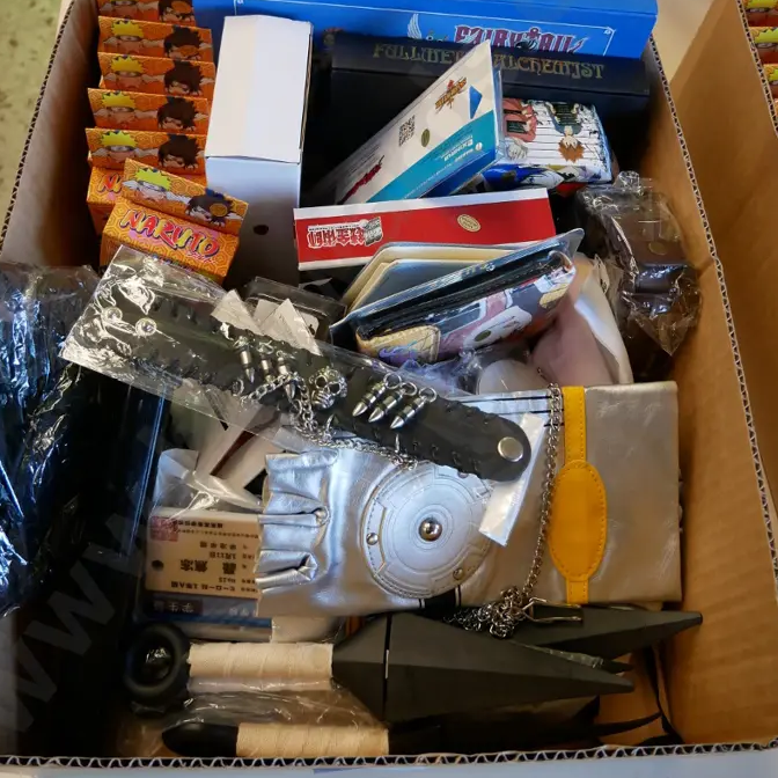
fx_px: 890
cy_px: 256
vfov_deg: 46.4
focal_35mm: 35
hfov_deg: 47.1
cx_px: 343
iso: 640
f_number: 3.5
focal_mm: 13
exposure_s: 1/60
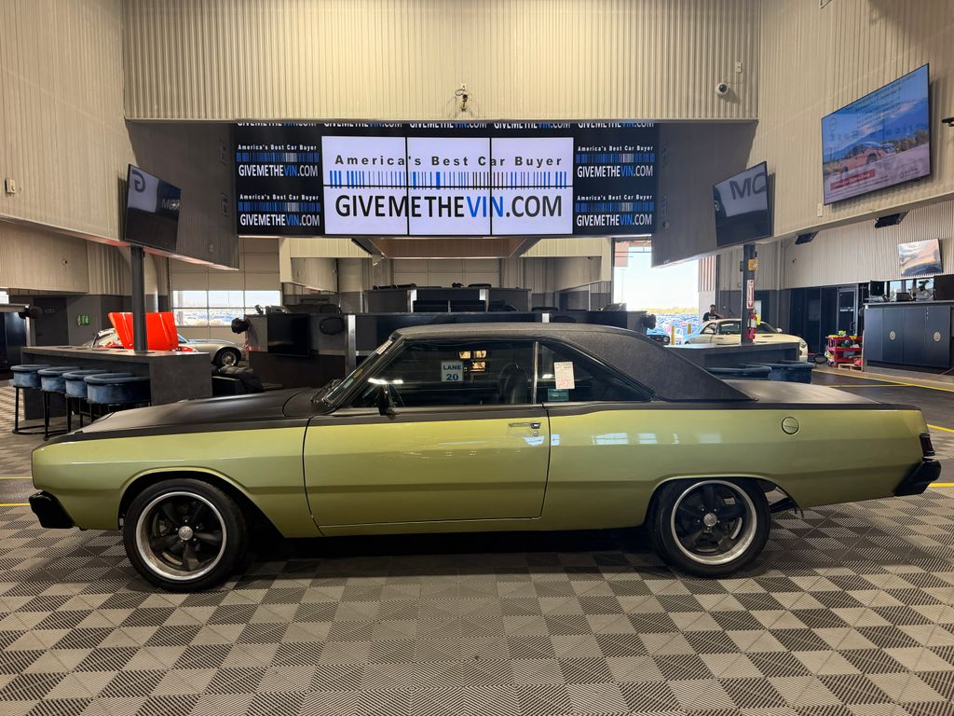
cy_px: 358
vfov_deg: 56.8
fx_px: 661
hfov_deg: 71.6
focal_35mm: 24
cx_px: 477
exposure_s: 1/232
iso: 200
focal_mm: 6.76
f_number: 1.78
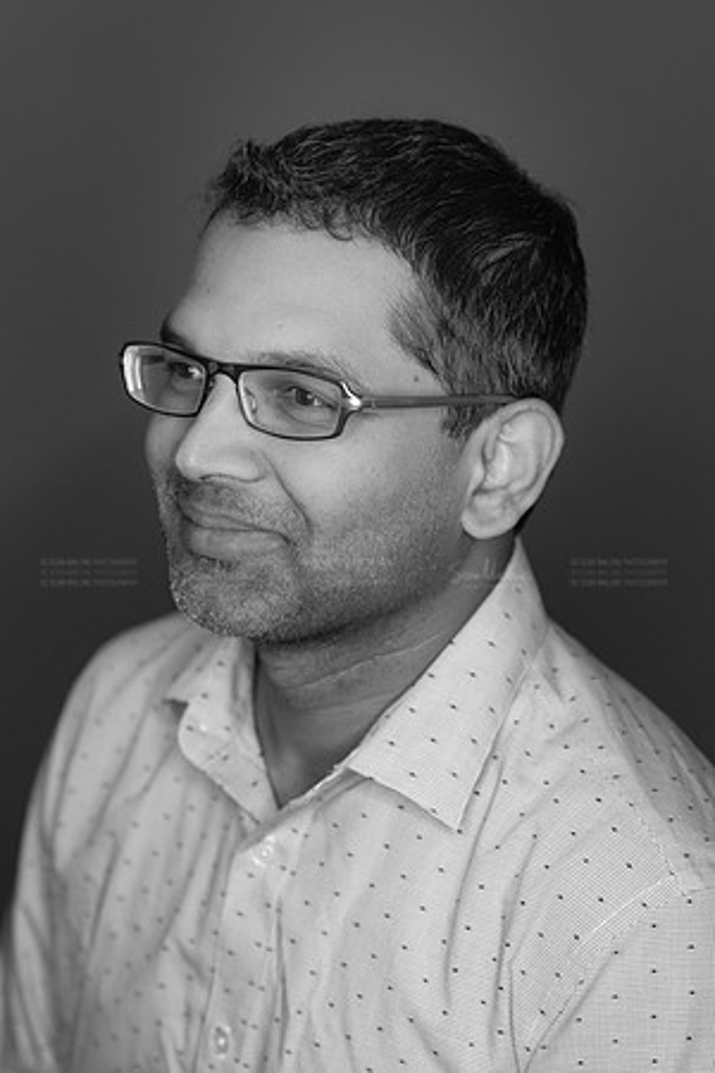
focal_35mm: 85
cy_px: 536
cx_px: 358
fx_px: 2532
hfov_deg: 16.1
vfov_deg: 23.9
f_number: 3.5
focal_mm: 85
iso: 2000
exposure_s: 1/320
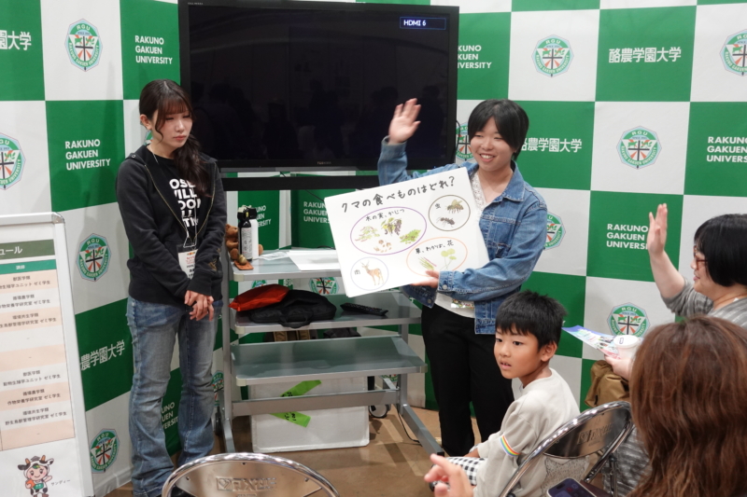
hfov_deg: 47.4
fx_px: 851
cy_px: 248
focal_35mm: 41
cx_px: 374
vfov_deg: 32.6
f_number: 2.8
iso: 800
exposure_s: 1/50
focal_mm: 15.46
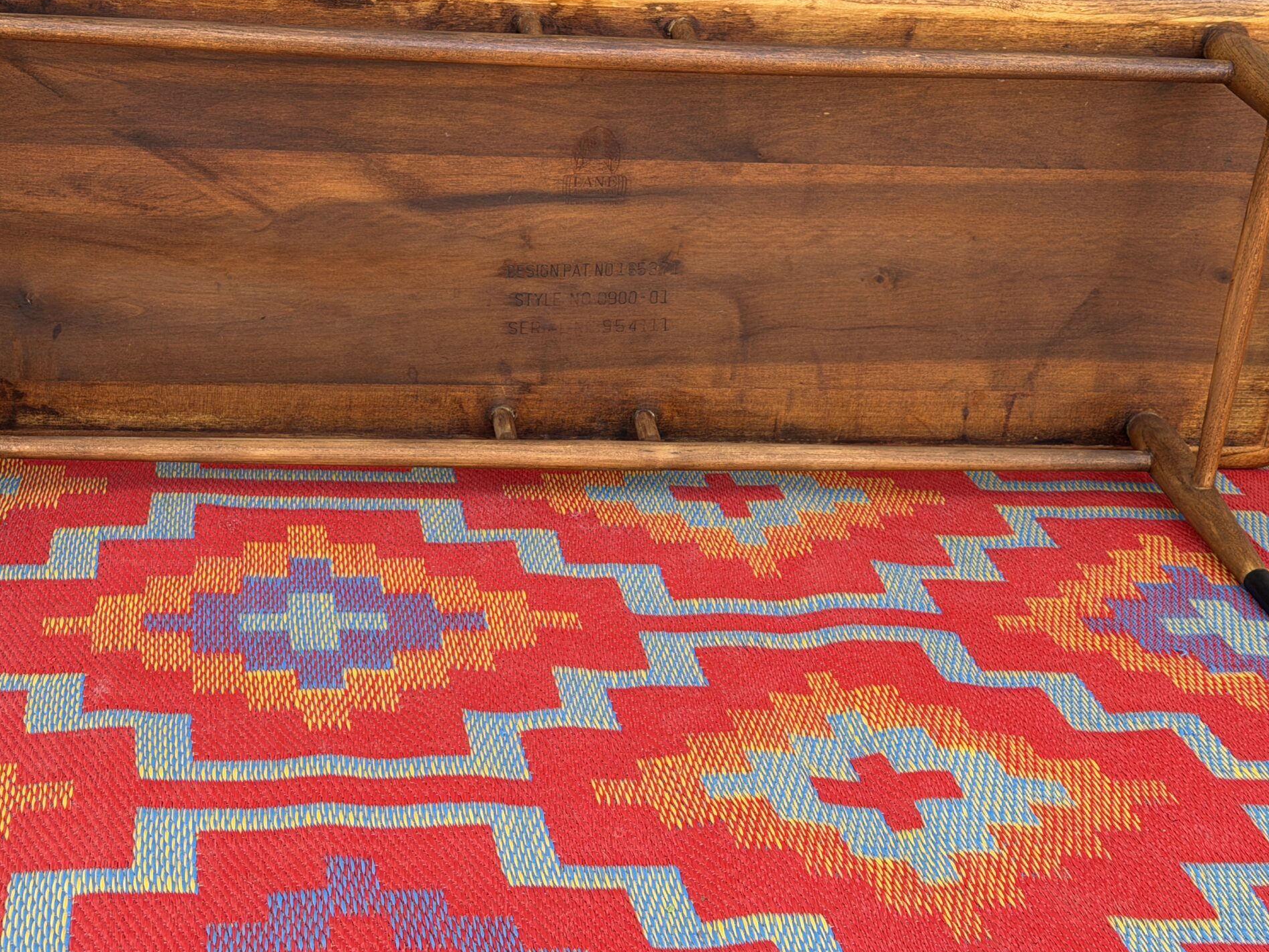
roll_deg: -2.5
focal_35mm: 65
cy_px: 377
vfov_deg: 22.6
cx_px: 601
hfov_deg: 29.8
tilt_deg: -15.8
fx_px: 2383
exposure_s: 1/121
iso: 50
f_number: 1.78
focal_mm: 6.76
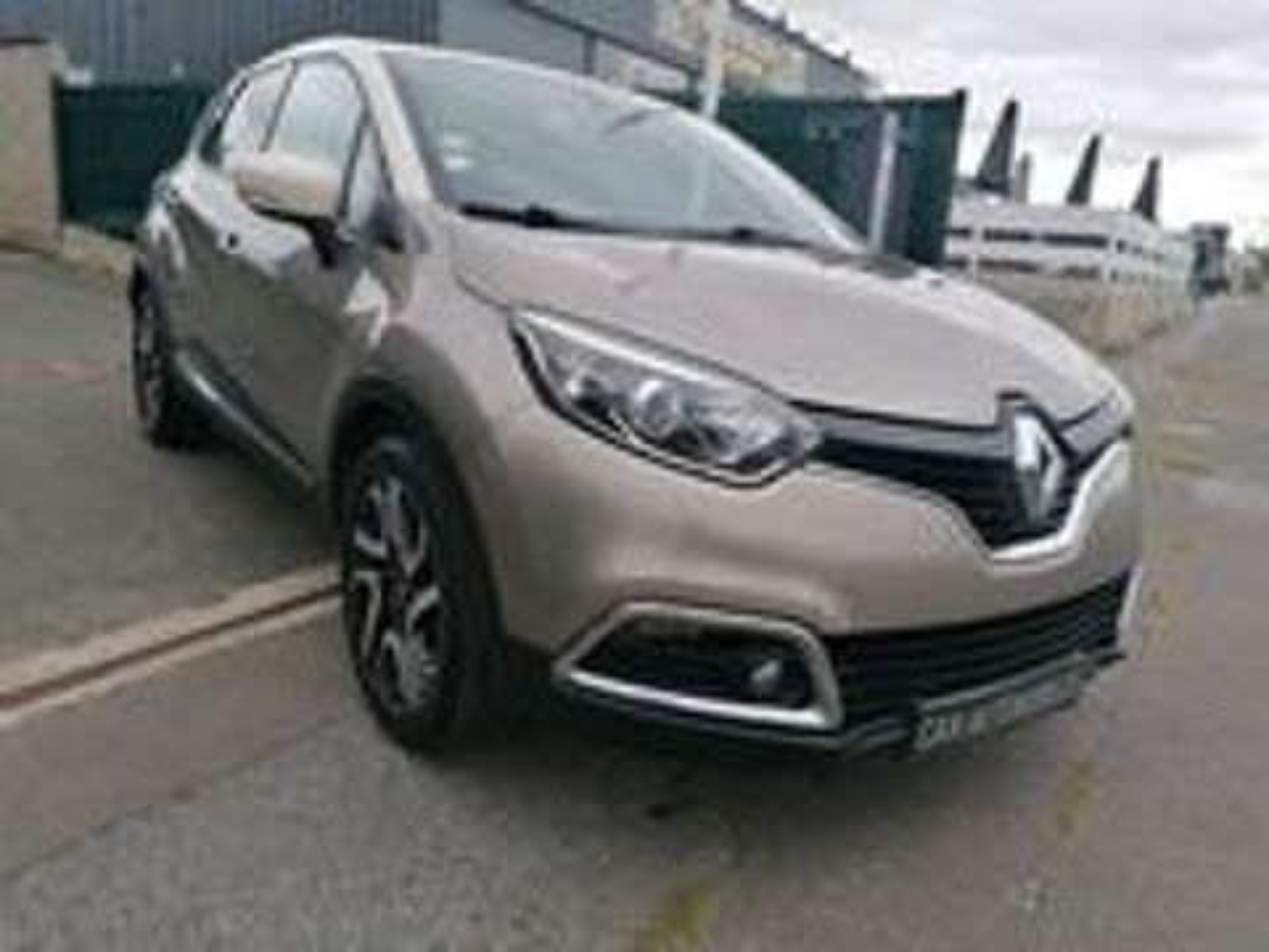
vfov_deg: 51.4
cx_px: 634
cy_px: 476
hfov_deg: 65.3
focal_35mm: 27
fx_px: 990
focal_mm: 4.75
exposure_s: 1/590
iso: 50
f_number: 1.8
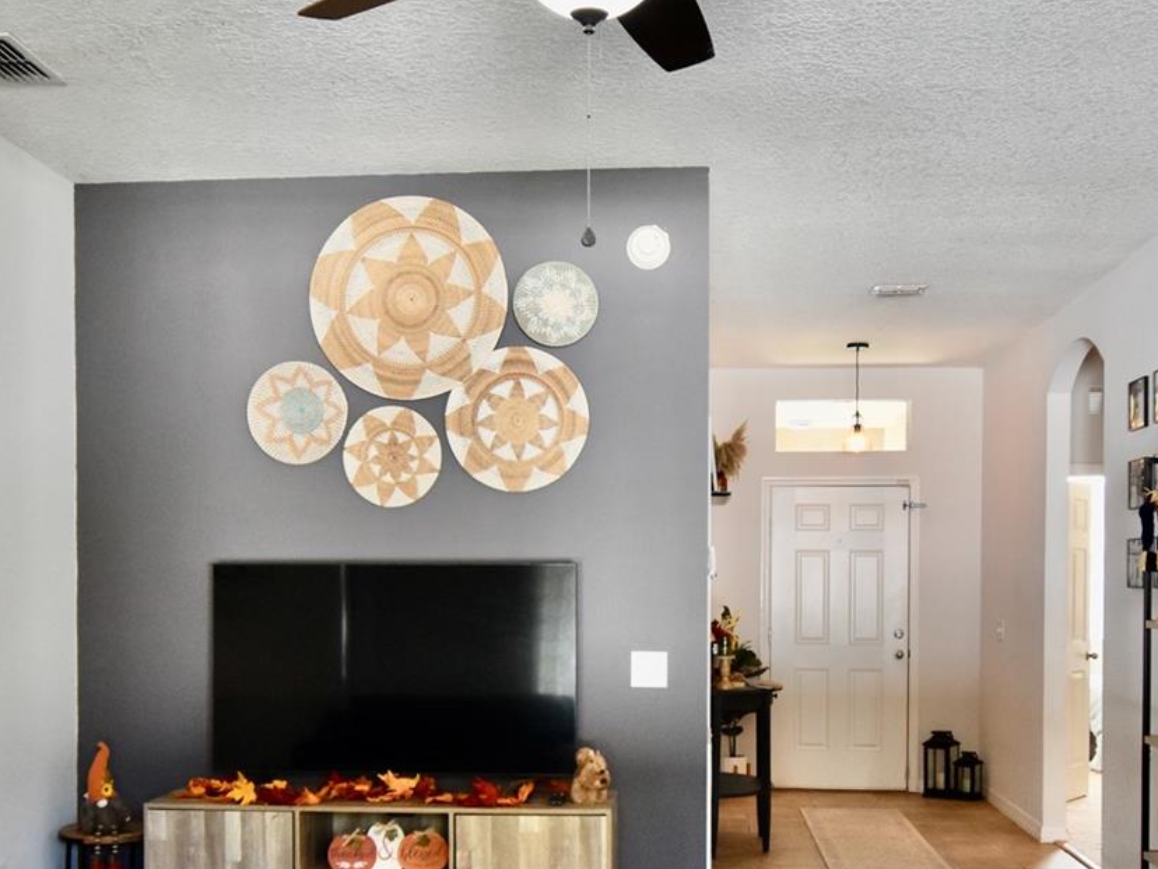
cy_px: 592
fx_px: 1305
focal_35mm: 39
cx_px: 573
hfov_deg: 47.9
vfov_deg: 36.4
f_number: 4.5
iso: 800
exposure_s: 1/80
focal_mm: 14
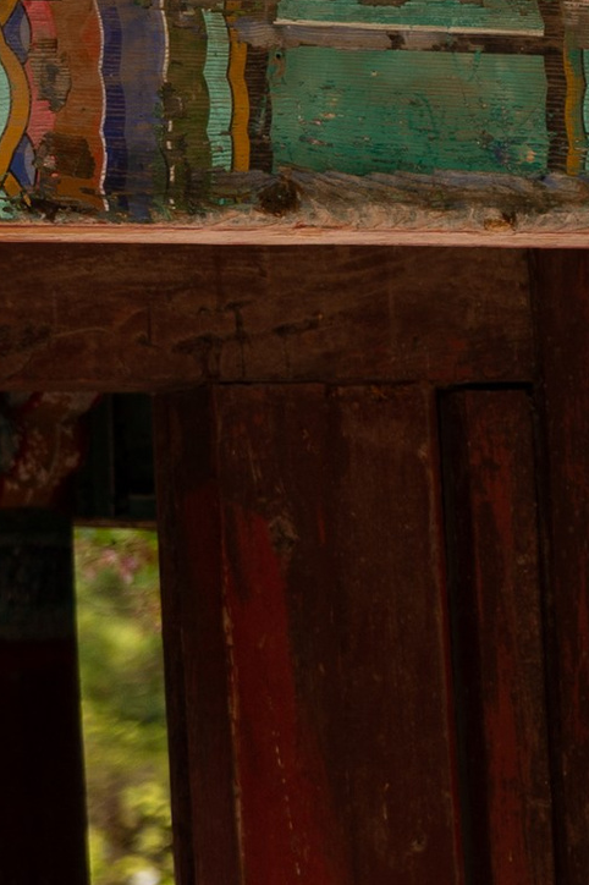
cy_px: 999
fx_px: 9138
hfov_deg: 3.6
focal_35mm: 372
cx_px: -892
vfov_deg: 5.5
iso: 100
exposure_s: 1/400
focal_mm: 70
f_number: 4
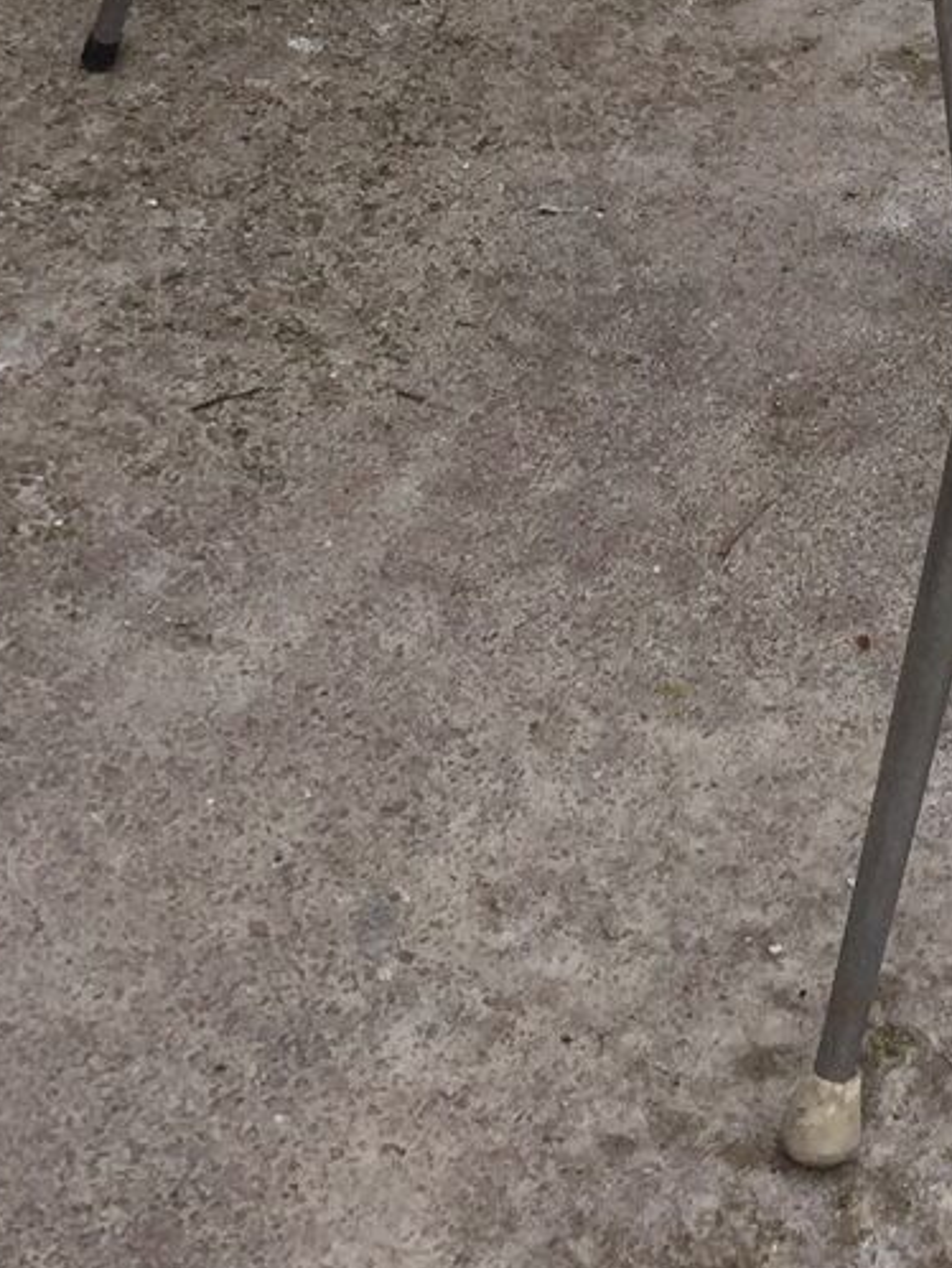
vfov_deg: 18.7
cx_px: 1072
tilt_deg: -24.5
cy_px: -507
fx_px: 3481
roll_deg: -1.7
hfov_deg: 15.1
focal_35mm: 95
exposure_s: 1/205
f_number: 2.2
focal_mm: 4.15
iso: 32
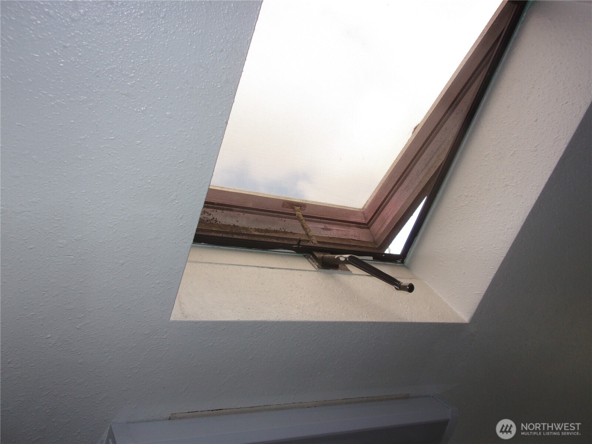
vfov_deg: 49.7
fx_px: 479
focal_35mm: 28
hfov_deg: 63.4
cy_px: 222
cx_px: 296
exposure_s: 1/100
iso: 80
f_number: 3.9
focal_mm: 5.1
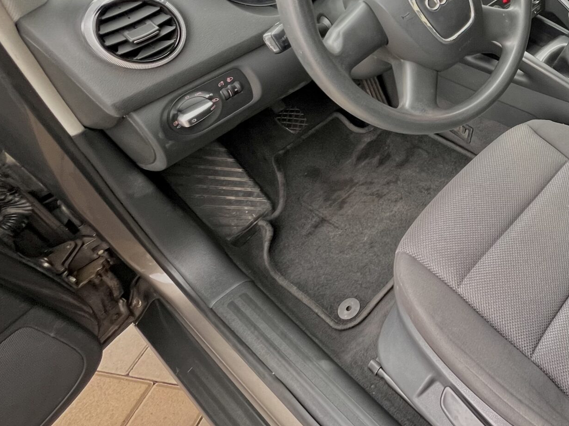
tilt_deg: -38.3
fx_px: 444
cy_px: 101
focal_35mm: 27
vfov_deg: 49.1
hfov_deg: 52.9
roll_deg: -7.0
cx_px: 558
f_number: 1.8
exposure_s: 1/98
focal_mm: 1.57
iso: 250
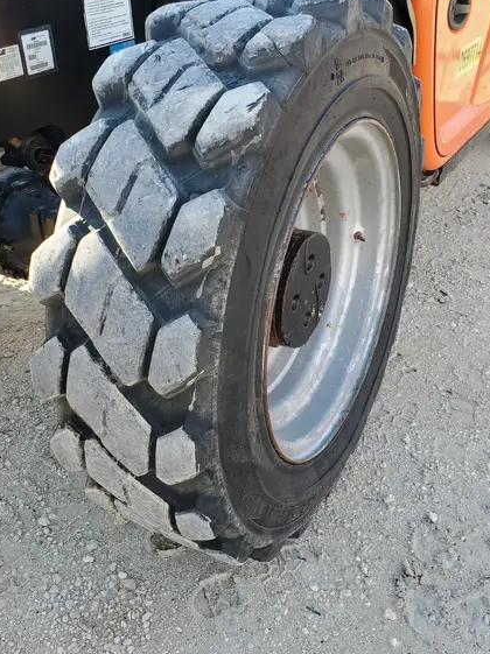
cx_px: 222
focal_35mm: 34
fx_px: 642
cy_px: 335
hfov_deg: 41.7
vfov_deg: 54.0
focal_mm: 4.3
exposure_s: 1/165
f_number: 2.4
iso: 50
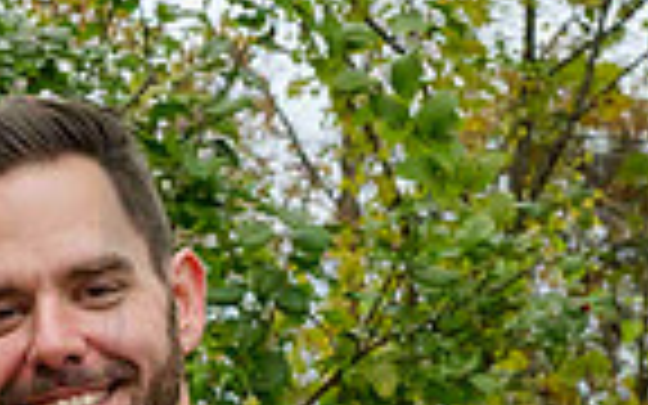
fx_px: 2084
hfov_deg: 16.8
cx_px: -160
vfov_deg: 10.6
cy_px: 661
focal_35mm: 118
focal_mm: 24
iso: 400
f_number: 5.6
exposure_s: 1/640
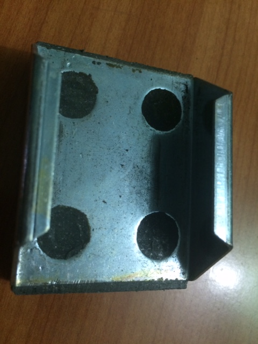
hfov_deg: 48.2
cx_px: 129
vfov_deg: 61.7
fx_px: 288
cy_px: 172
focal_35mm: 29
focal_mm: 4.15
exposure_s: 1/30
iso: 160
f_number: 2.2
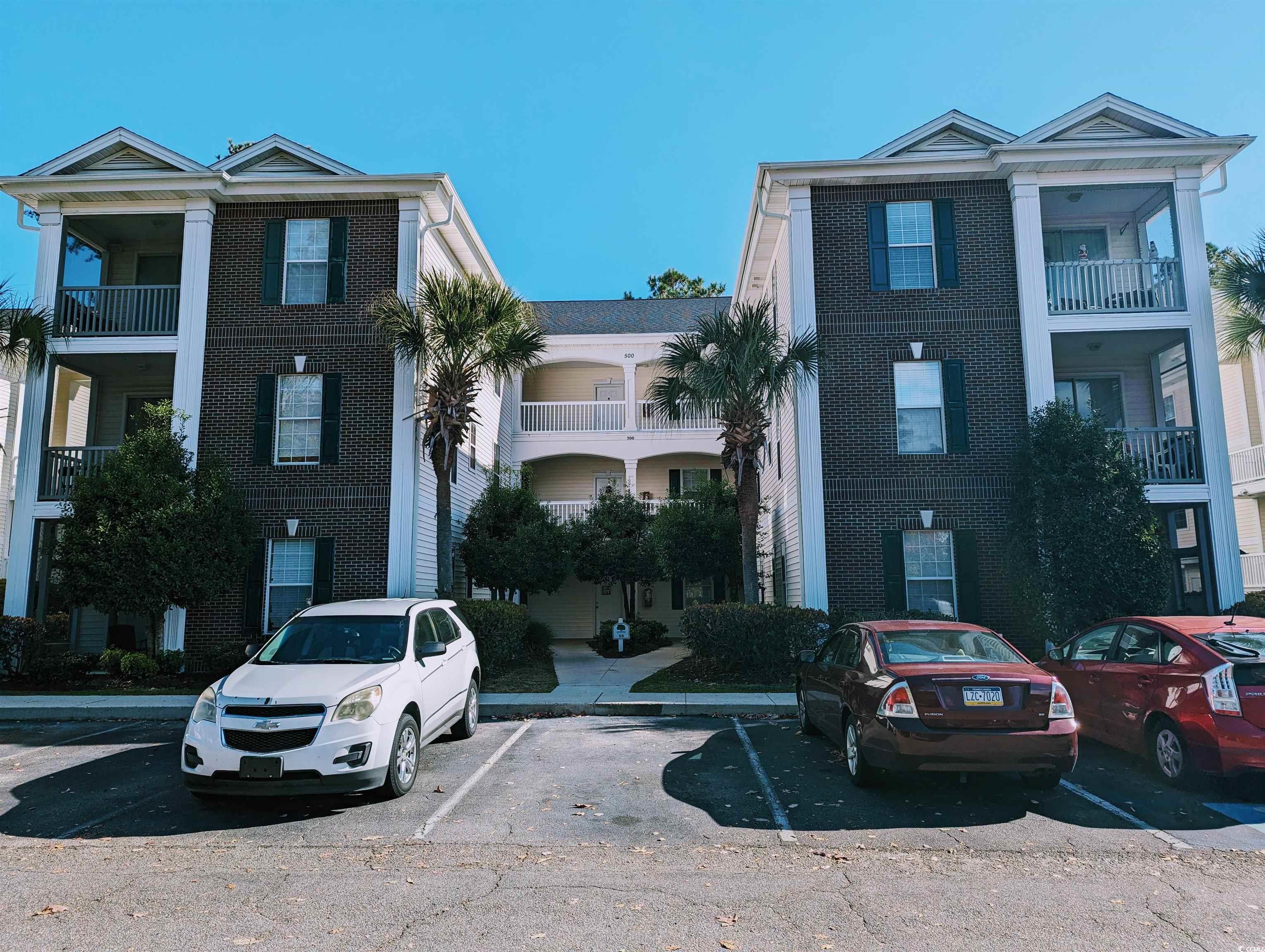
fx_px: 878
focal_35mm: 24
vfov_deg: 56.9
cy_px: 476
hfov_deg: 71.5
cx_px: 632
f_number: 1.85
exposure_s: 1/2513
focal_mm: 6.81
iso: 43
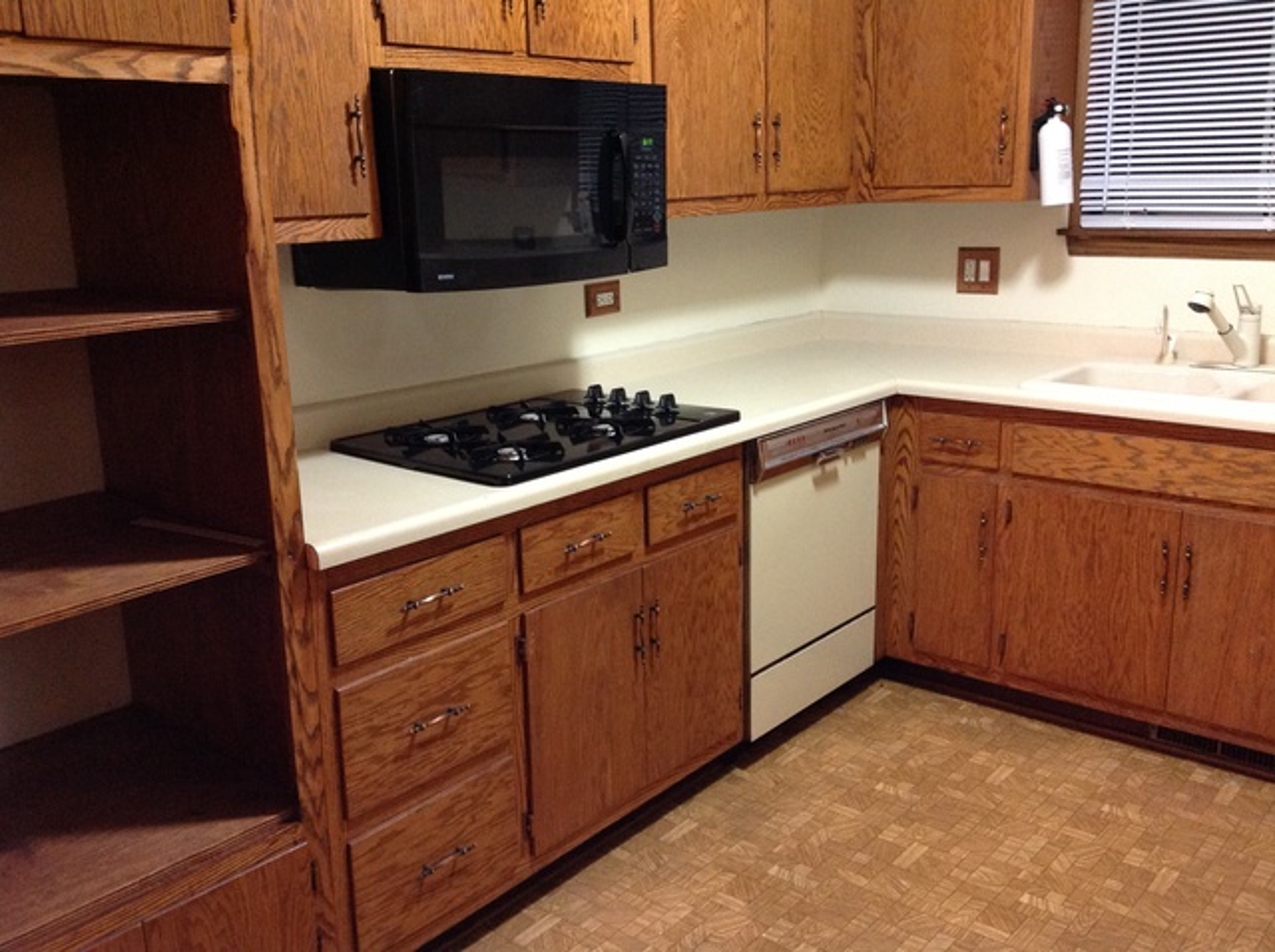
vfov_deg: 40.6
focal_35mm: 35
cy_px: 476
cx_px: 638
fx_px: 1287
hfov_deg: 52.7
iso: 250
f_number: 2.4
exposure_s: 1/15
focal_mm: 4.28
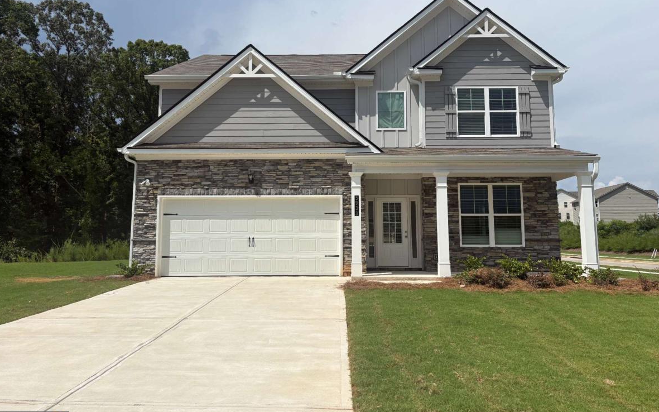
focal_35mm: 28
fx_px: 503
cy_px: 185
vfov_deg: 44.5
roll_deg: +0.4
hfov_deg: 66.5
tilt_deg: +7.1
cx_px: 328
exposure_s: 1/7813
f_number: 1.6
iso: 50
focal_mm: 5.96
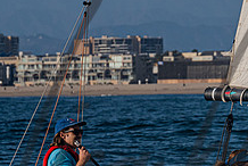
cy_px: 157
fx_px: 3028
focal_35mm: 439
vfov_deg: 3.1
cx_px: 287
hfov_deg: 4.7
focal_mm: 130
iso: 400
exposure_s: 1/2000
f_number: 6.3
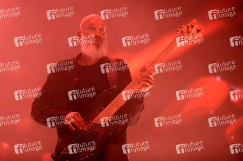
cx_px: 122
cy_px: 80
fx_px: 944
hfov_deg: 14.7
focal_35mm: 140
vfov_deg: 9.8
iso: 1600
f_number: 2.8
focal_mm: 140
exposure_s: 1/400
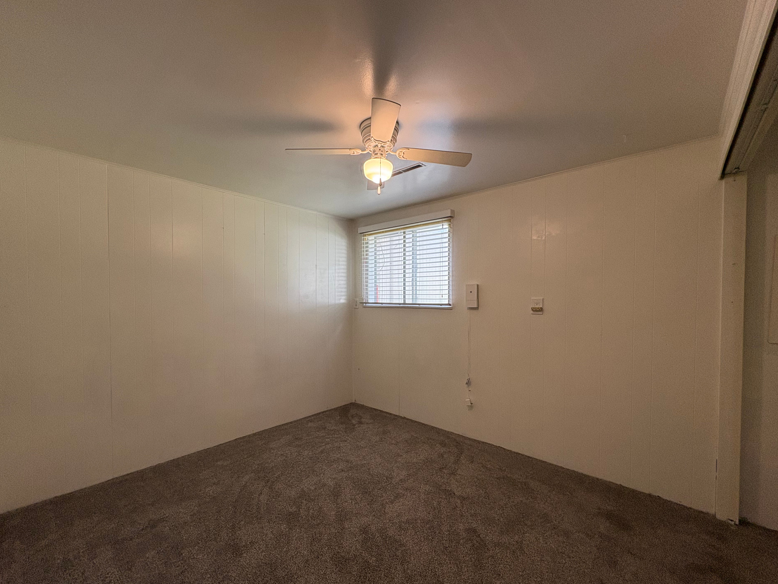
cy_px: 305
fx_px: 337
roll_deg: +0.8
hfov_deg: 98.1
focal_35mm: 15
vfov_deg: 81.7
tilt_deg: -1.2
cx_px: 368
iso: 200
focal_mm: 2.22
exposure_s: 1/120
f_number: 2.2
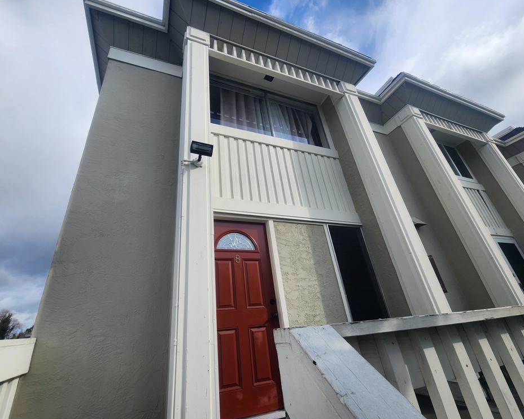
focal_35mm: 14
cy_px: 210
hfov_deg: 100.5
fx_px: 217
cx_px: 243
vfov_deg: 88.0
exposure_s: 1/1628
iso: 50
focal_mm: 2.2
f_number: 2.2
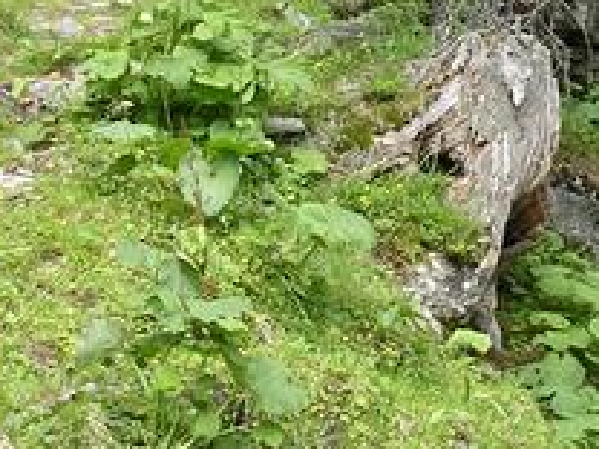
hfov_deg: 16.6
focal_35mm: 117
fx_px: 2025
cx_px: 559
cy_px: 127
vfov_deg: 12.6
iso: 100
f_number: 2.8
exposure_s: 1/147
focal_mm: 5.8
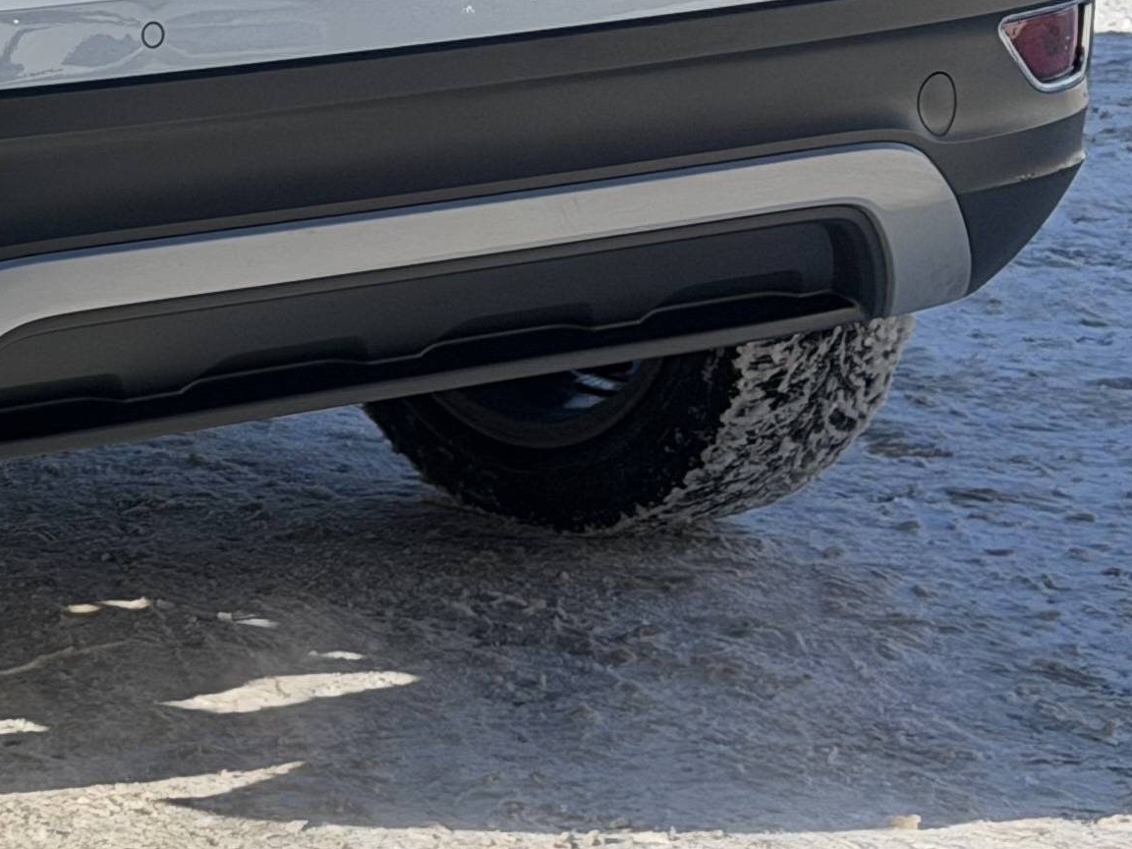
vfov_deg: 8.7
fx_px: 5494
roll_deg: +0.1
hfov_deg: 11.3
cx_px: -523
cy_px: -183
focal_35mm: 168
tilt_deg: -6.7
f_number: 1.78
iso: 100
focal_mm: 6.76
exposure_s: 1/3226
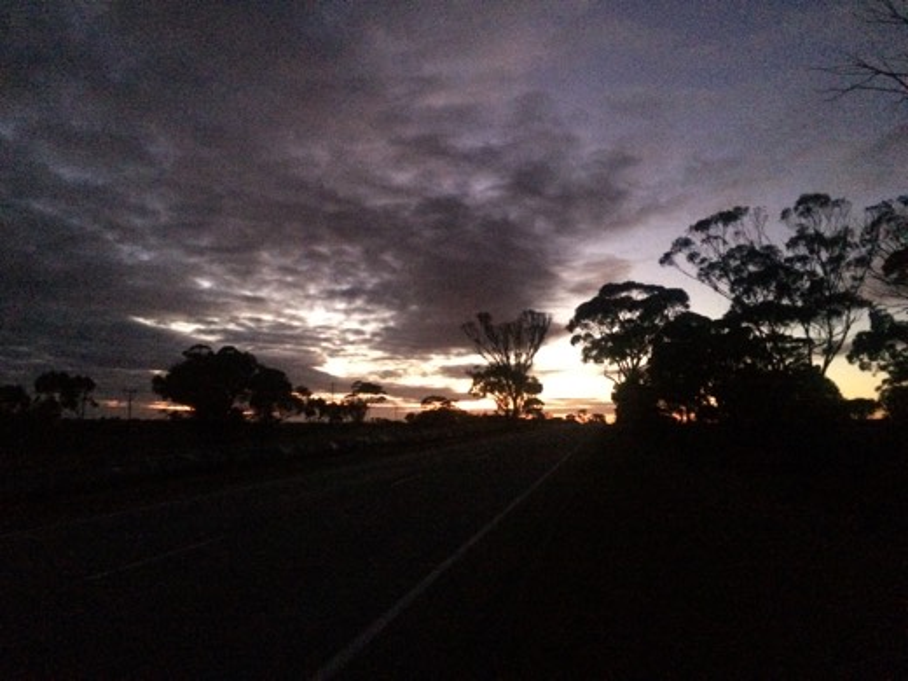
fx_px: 761
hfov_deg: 61.7
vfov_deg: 48.2
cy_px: 340
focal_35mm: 29
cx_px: 454
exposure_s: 1/15
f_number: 2.2
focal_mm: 4.15
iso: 1600
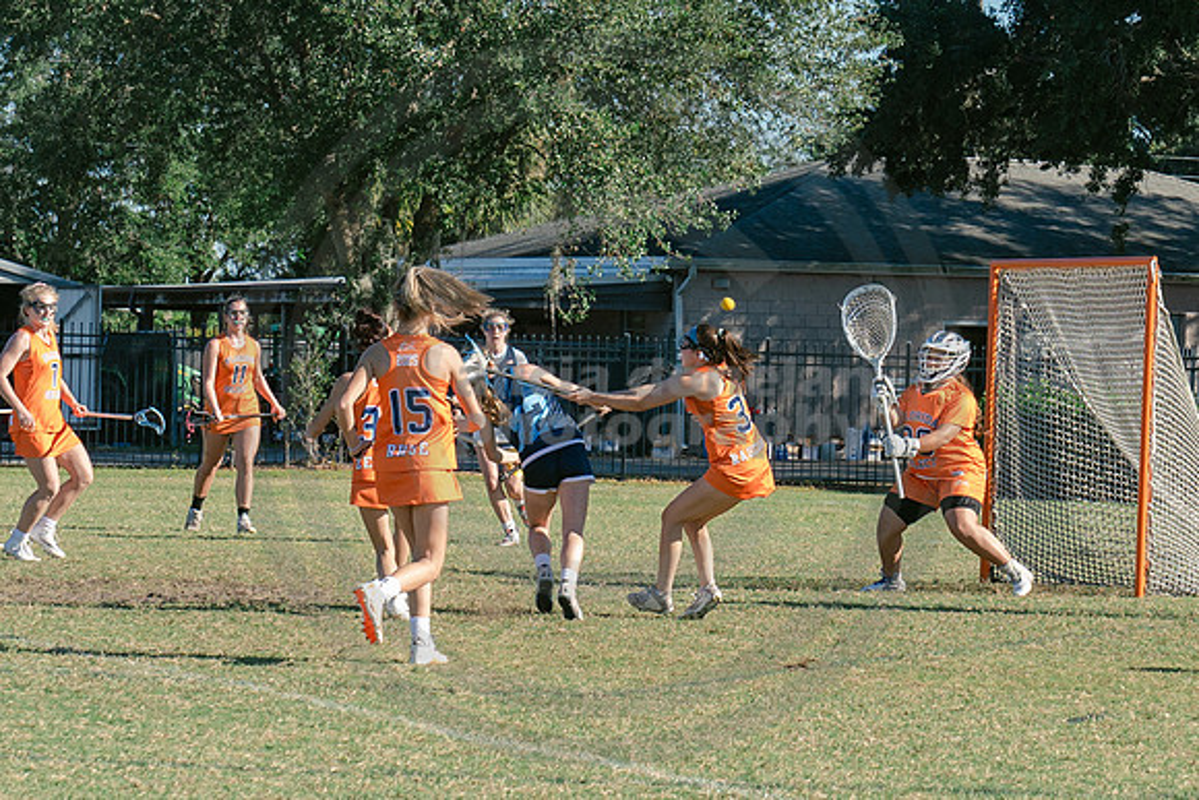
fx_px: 5718
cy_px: 433
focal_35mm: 172
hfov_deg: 11.9
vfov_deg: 8.0
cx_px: 943
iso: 250
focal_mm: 70
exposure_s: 1/800
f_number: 5.6
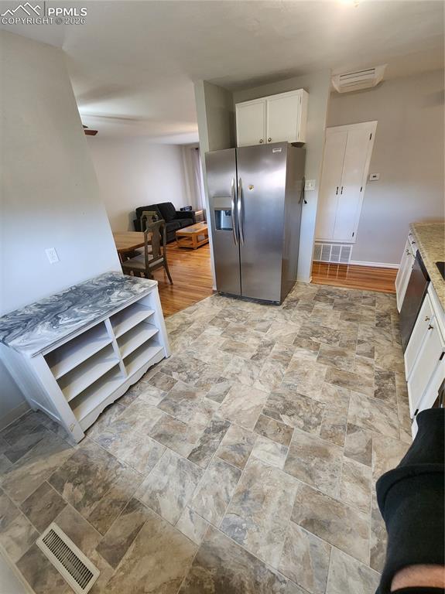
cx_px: 222
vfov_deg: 106.2
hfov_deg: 89.9
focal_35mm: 13
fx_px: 223
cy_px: 297
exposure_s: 1/40
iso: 320
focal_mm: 2.2
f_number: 2.2
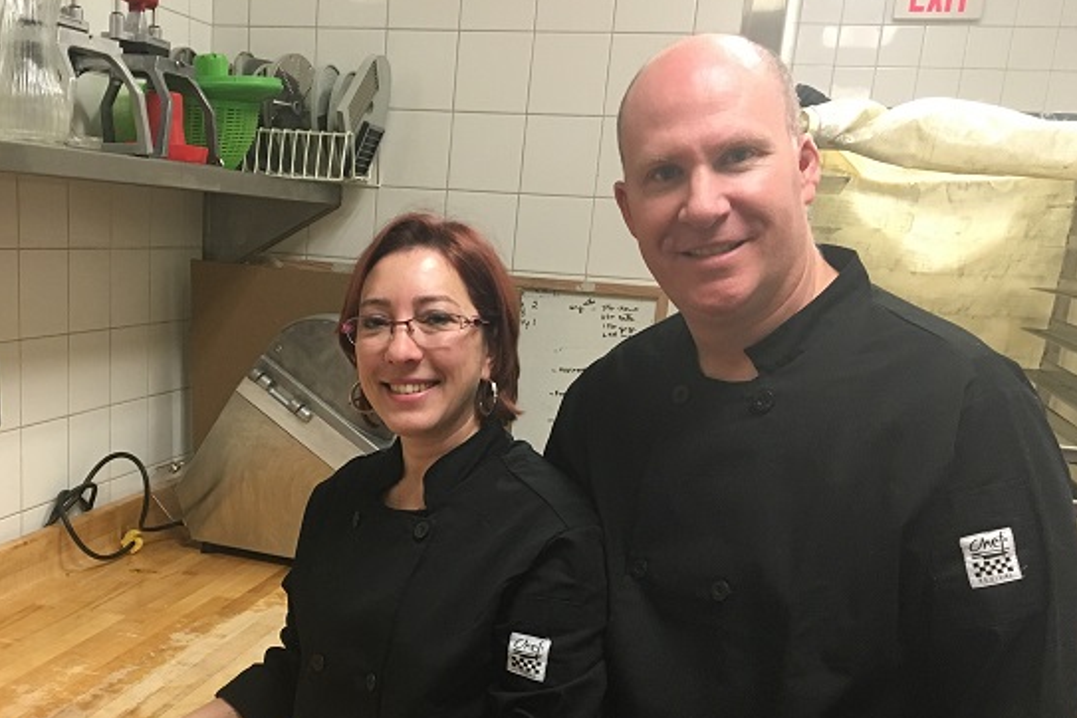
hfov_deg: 47.8
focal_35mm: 40
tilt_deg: -15.1
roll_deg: -4.4
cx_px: 379
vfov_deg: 32.9
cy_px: 522
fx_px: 1197
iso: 160
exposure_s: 1/30
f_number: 2.2
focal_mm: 4.15
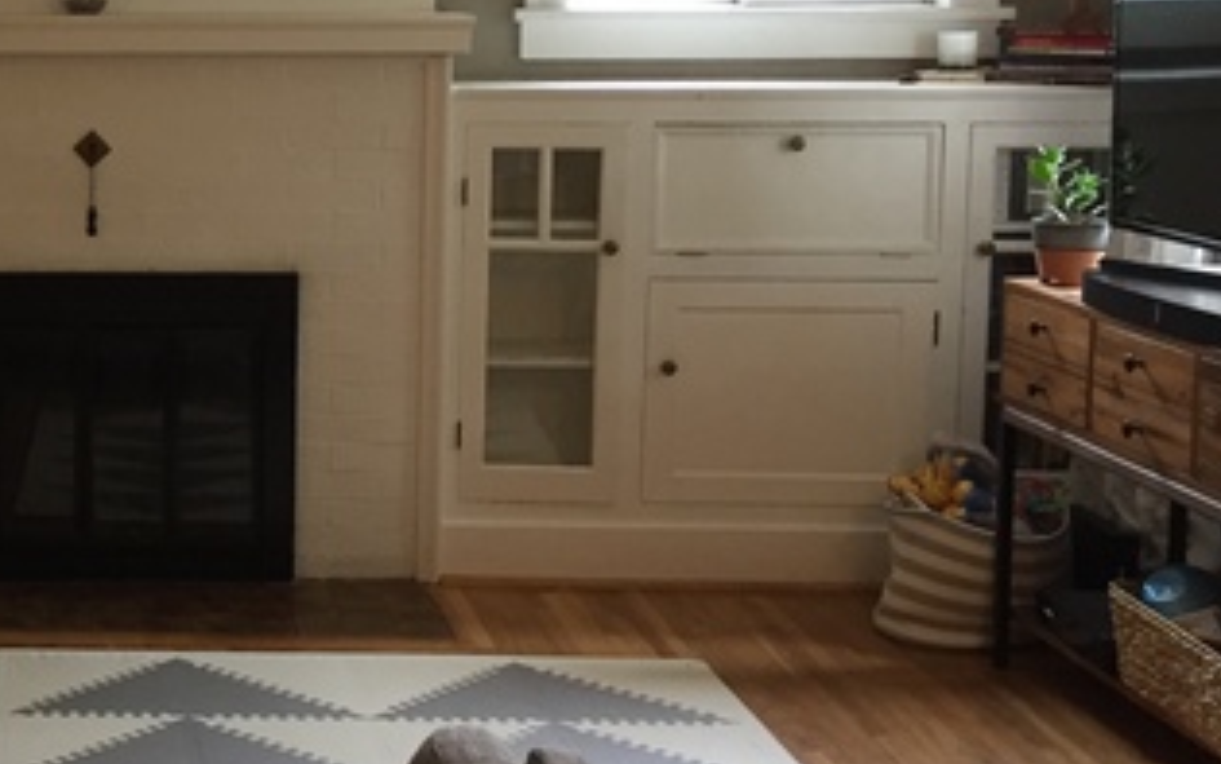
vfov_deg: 19.9
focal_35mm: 65
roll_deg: -0.3
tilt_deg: -6.2
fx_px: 2163
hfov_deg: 29.3
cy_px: 217
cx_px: -29
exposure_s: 1/30
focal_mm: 4.15
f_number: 2.2
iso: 100
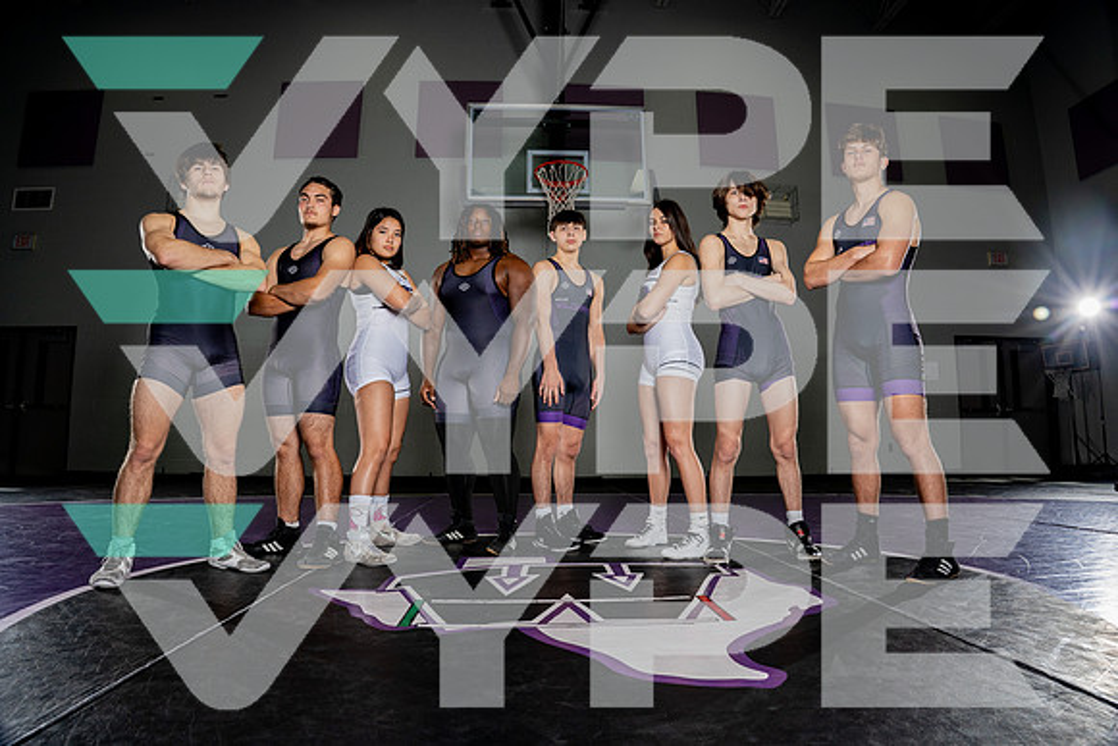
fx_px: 631
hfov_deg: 83.1
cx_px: 559
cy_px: 373
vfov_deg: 61.2
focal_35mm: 20
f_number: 8
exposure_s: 1/250
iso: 400
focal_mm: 20
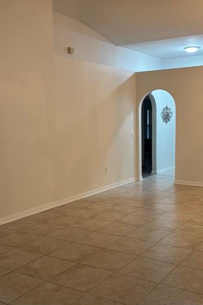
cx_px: 118
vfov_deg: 47.4
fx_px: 347
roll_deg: +1.1
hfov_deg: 32.6
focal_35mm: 41
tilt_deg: -7.7
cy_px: 166
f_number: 1.6
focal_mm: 5.96
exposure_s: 1/60
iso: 200
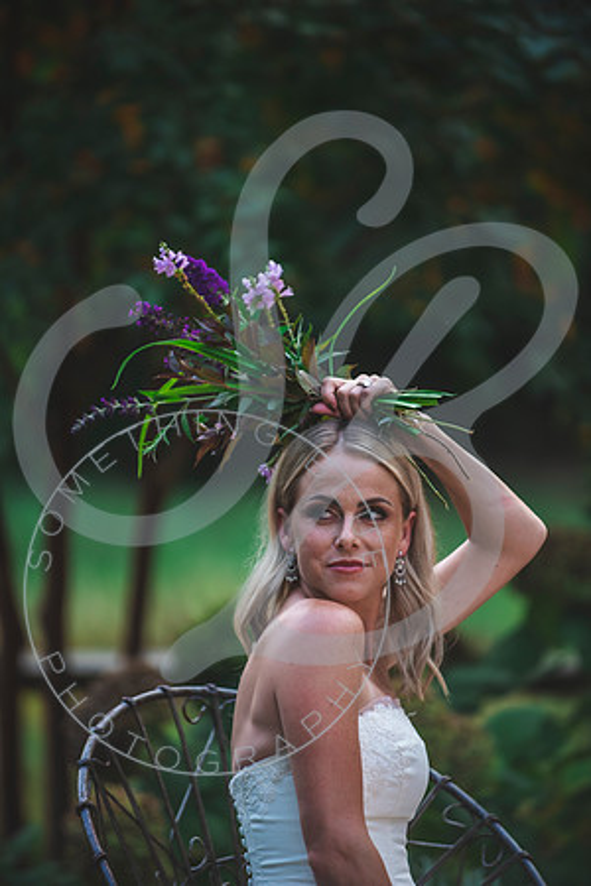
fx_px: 4925
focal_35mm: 200
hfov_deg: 6.9
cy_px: 443
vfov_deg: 10.3
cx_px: 296
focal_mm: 200
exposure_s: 1/400
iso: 500
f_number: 2.8
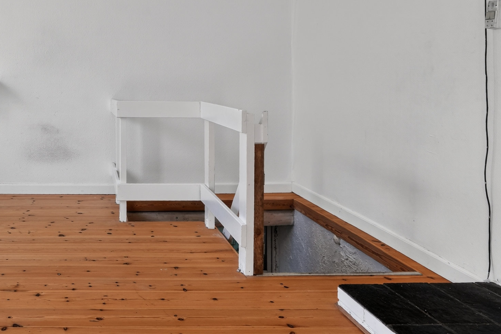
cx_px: 95
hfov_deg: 50.8
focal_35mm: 35
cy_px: 68
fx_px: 487
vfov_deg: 36.6
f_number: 8
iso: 400
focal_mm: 20
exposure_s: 1/20
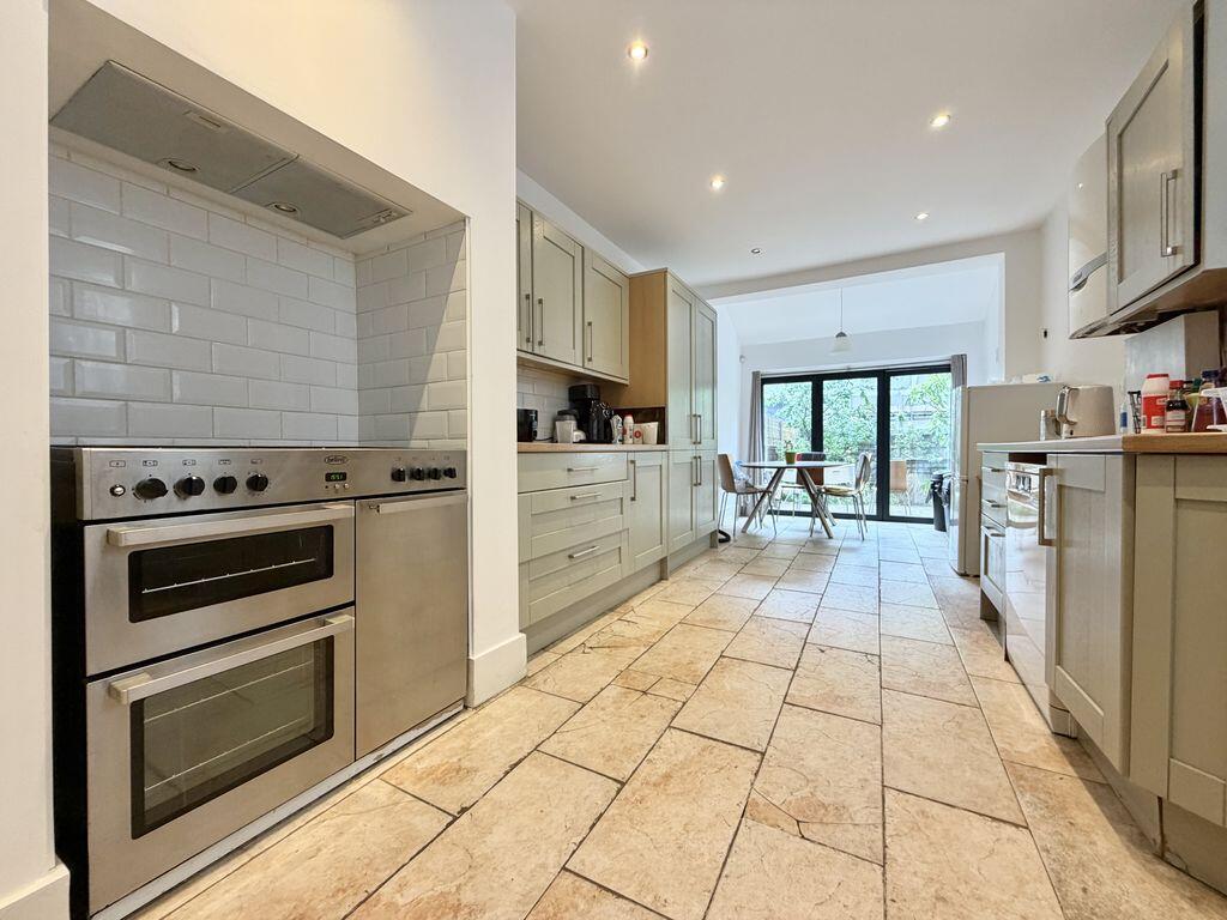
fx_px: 496
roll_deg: +0.0
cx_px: 614
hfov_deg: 102.1
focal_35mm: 14
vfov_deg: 85.7
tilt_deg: -1.3
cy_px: 460
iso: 200
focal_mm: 2.22
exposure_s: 1/50
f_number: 2.2
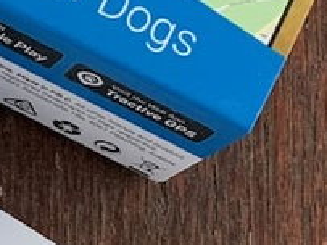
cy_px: 176
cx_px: -412
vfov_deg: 9.6
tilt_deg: -79.8
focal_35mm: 154
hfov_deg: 11.1
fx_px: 1454
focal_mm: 4.25
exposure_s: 1/60
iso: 125
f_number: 1.8
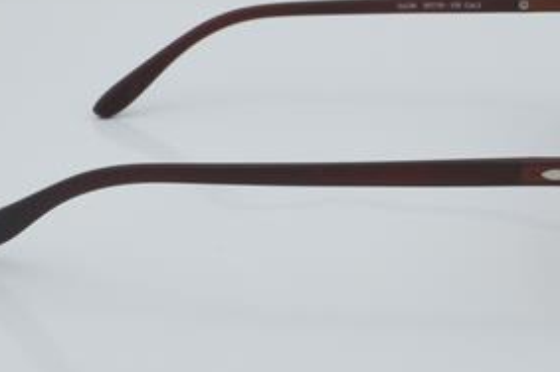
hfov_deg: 19.3
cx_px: 338
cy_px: 140
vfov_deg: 12.9
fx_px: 1647
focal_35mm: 106
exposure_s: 1/4
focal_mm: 50
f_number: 32
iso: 100
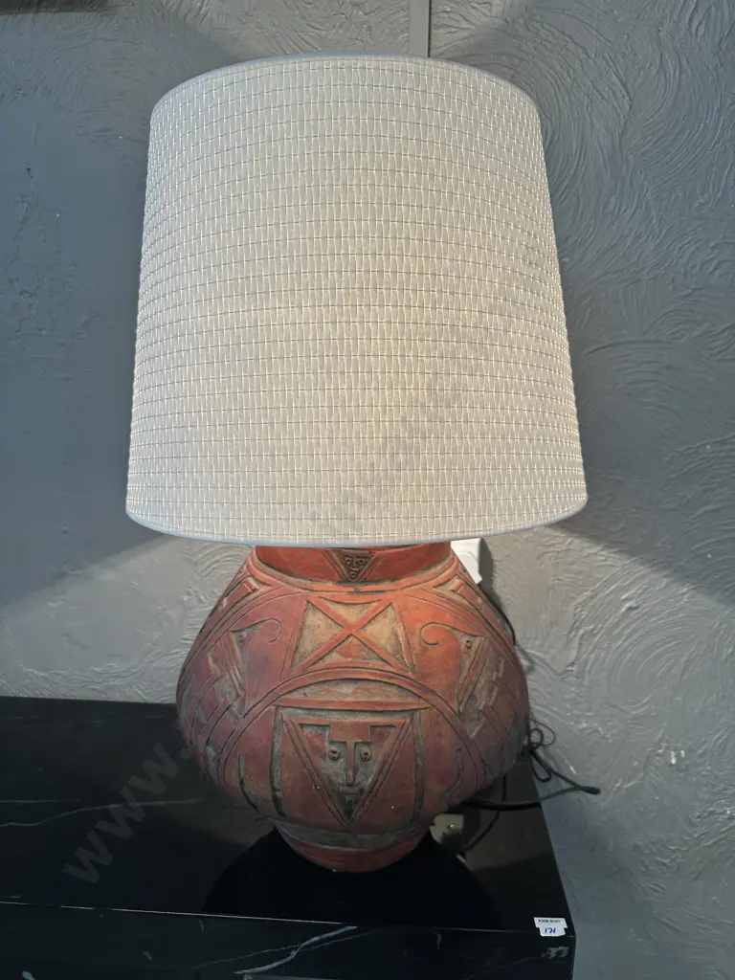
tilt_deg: -11.9
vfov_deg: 71.6
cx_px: 368
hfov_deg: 56.8
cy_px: 490
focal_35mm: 24
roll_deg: -1.0
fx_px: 679
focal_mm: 6.86
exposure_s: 1/100
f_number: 1.78
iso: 100
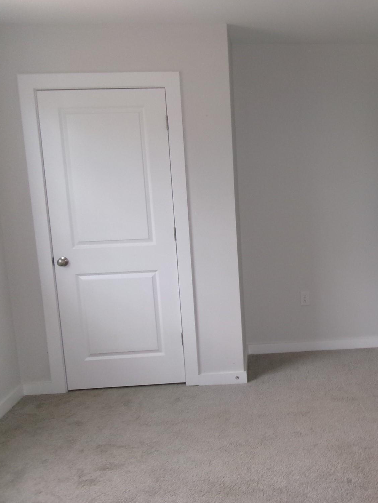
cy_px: 253
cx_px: 316
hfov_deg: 36.1
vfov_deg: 49.0
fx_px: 553
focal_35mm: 38
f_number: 3.9
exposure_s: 1/34
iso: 200
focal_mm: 5.1
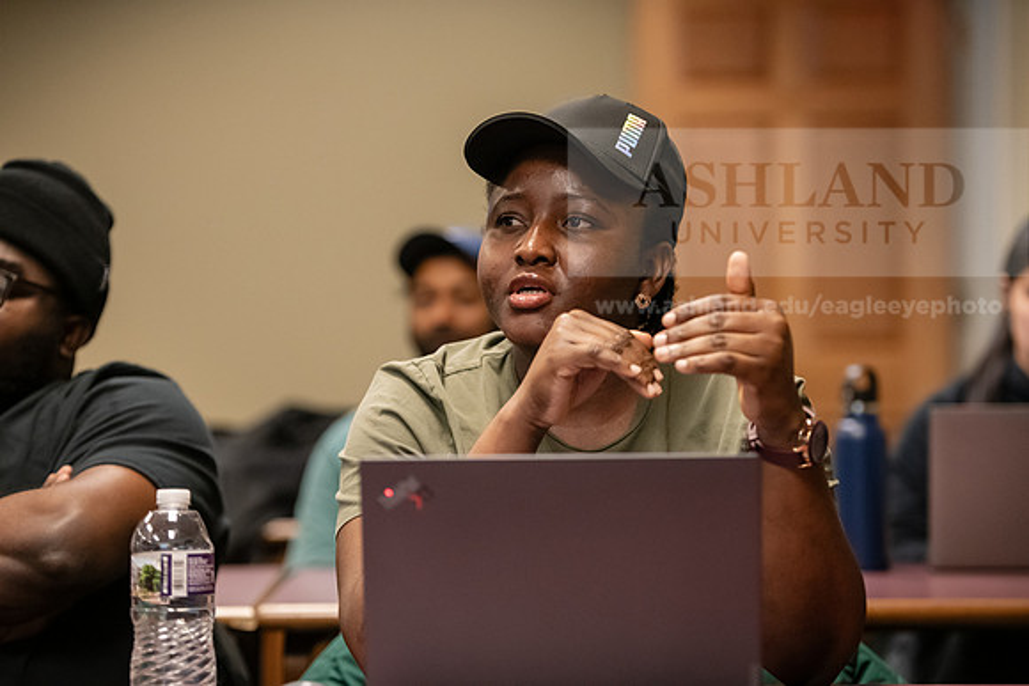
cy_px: 343
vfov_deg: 11.8
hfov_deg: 17.6
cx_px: 514
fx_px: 3316
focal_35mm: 116
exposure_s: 1/250
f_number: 2.8
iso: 3200
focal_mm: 116
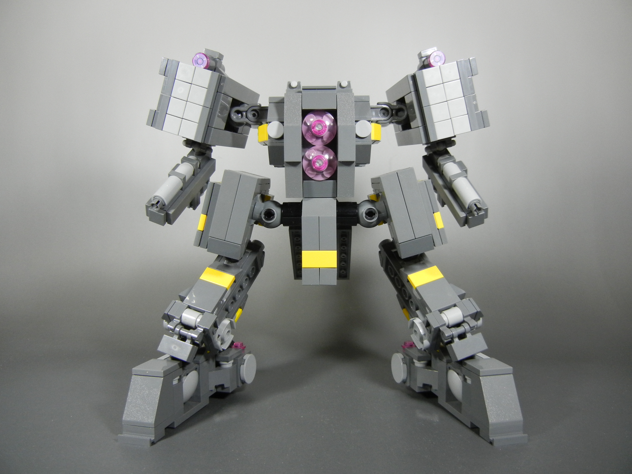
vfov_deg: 46.8
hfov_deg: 60.0
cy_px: 237
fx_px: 548
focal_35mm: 30
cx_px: 316
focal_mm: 5.4
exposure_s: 1/50
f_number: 3.5
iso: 400
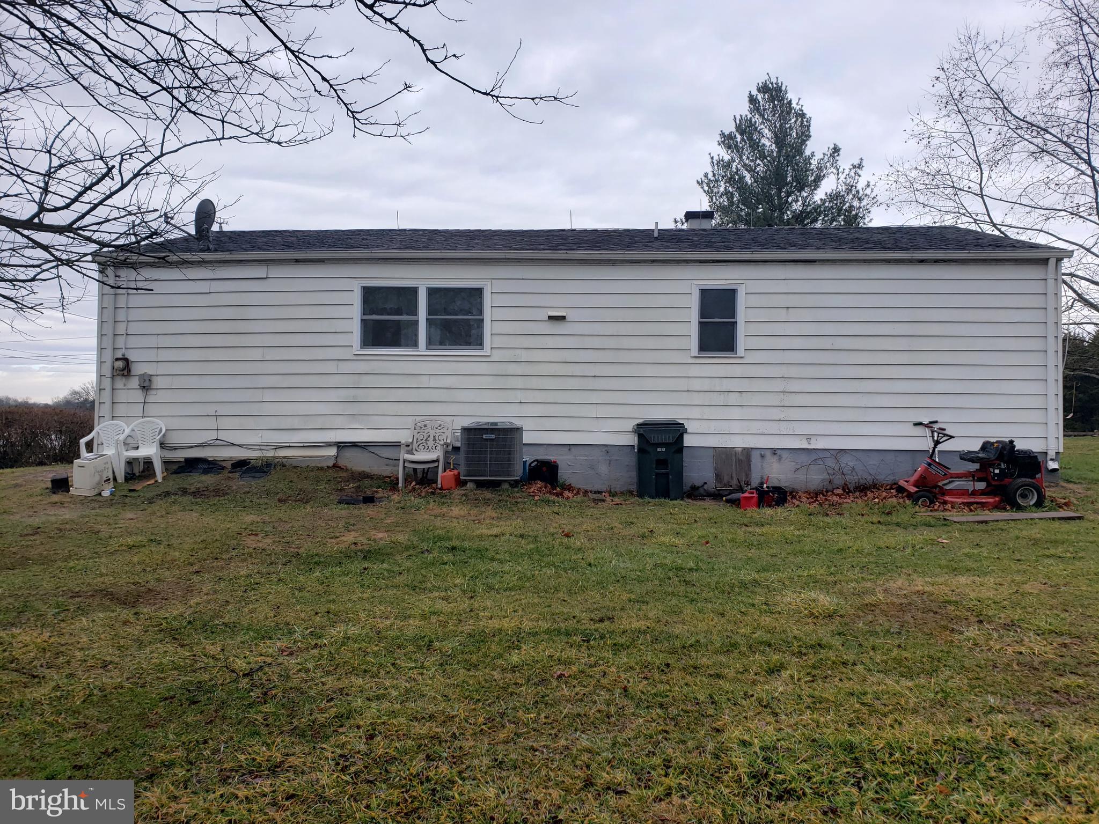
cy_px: 412
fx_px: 825
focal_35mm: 26
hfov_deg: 67.3
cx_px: 550
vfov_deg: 53.1
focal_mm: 4.3
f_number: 2.4
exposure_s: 1/485
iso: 50
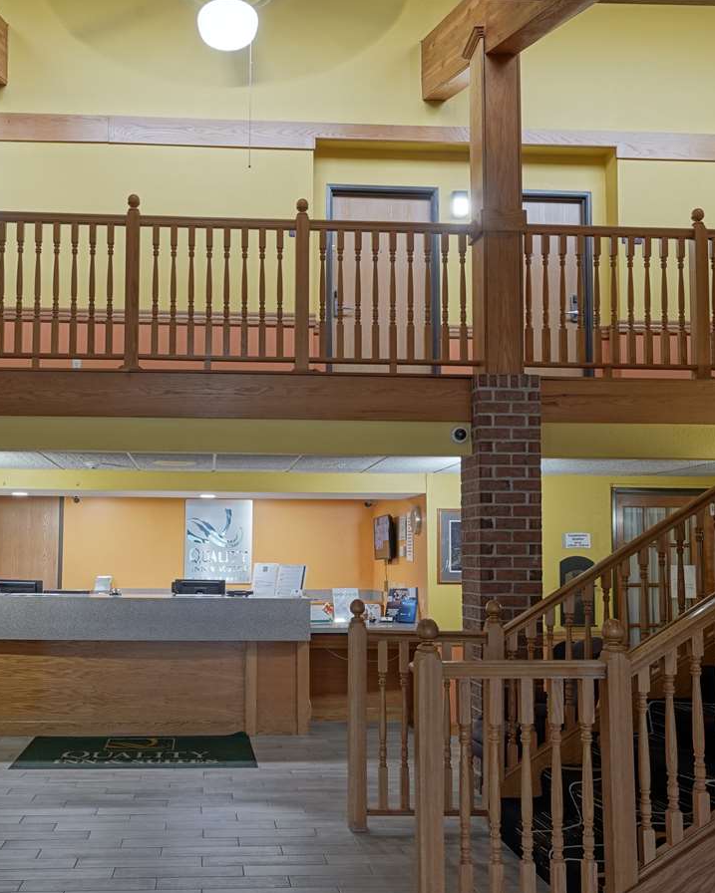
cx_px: 256
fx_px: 906
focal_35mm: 34
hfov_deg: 42.6
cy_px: 496
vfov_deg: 52.4
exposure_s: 1/5
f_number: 11
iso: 1000
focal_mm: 21.8
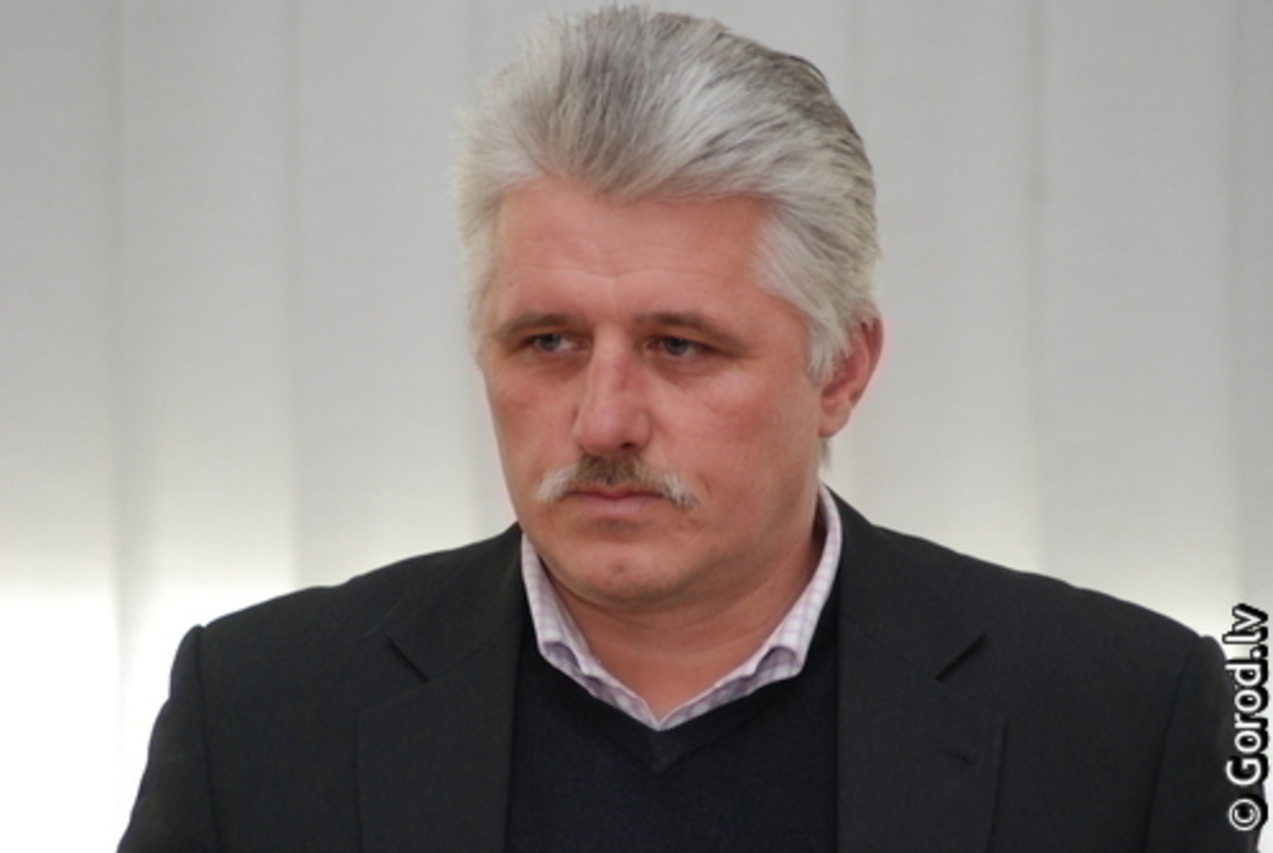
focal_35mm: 270
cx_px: 636
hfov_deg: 7.6
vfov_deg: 5.1
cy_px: 426
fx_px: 9563
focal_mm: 180
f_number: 4.8
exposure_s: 1/180
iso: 1000
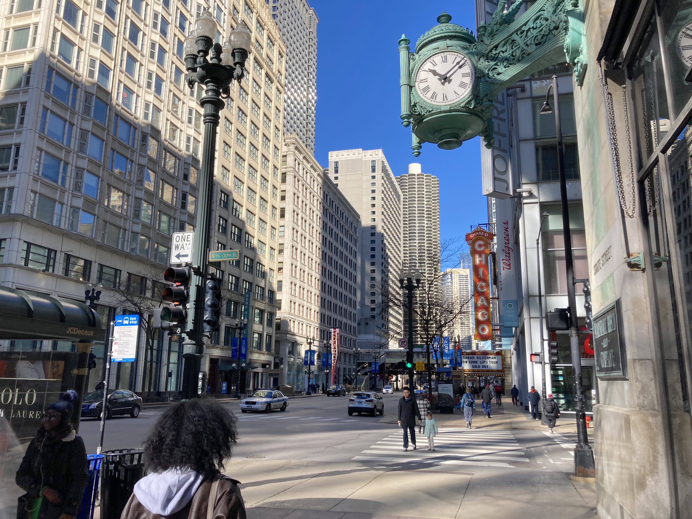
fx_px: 560
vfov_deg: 49.7
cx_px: 346
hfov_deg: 63.4
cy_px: 260
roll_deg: -2.5
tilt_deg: +15.1
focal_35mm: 28
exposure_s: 1/1215
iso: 20
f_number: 1.8
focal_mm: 3.99
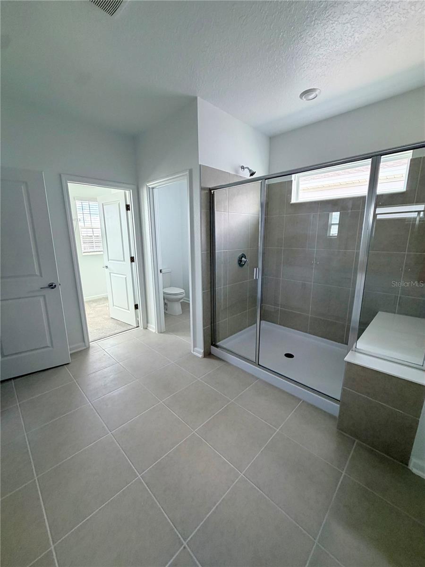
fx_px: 229
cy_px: 284
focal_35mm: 14
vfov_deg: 102.1
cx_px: 212
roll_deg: -0.6
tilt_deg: -11.7
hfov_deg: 85.7
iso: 160
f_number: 2.2
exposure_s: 1/121
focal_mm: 2.22
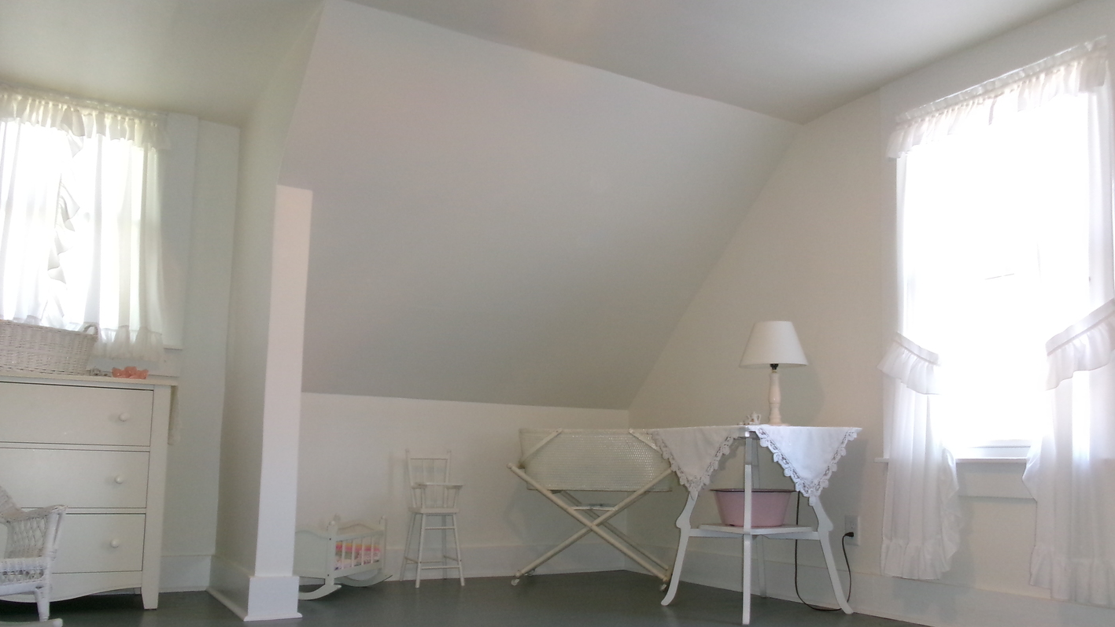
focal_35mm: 31
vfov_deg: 37.6
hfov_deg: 62.6
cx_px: 558
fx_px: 917
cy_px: 387
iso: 320
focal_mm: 5.1
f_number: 3.9
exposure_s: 1/34
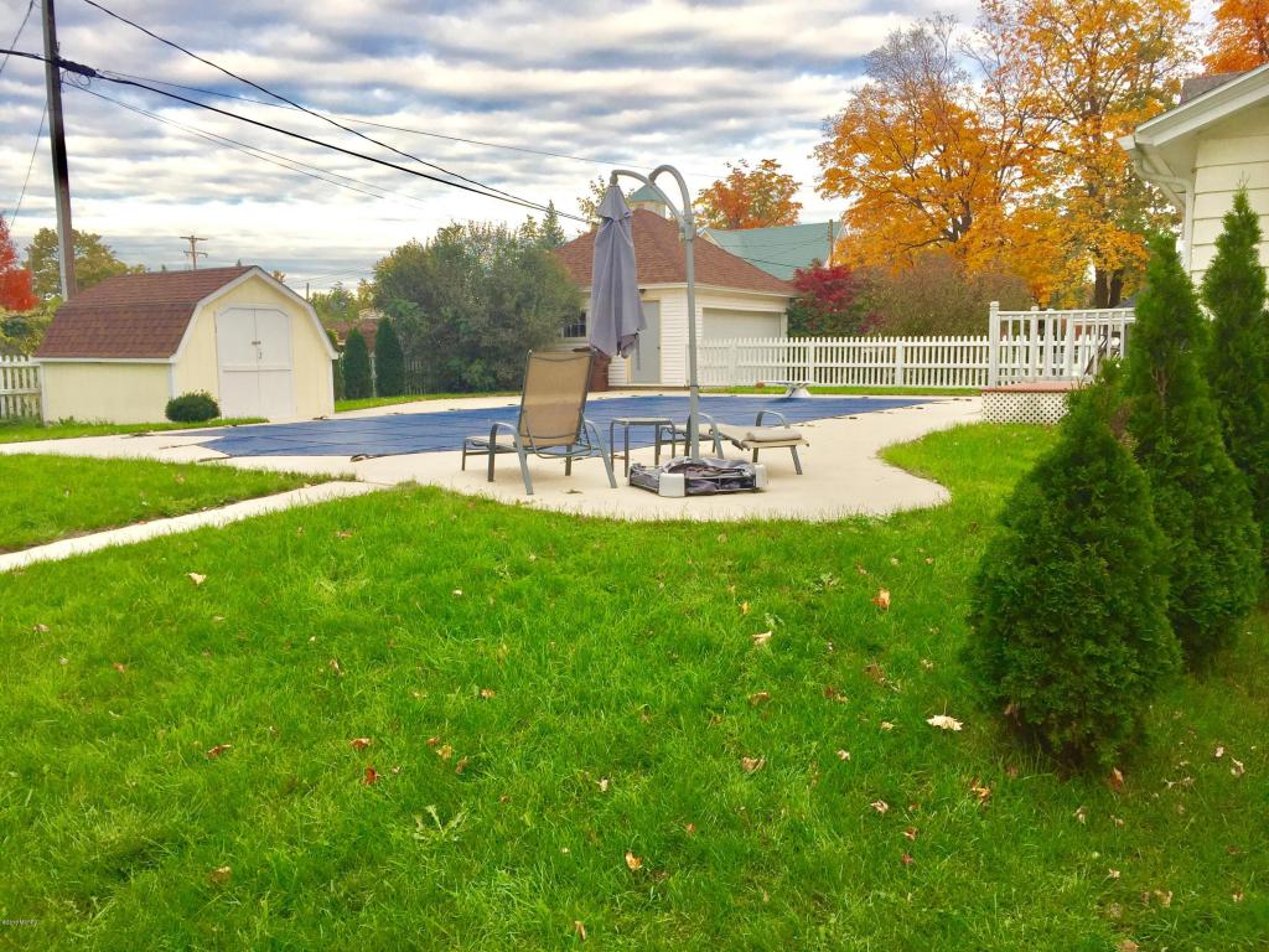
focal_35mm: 29
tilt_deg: -6.2
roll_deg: +0.5
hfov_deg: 61.7
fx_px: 1063
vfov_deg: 48.2
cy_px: 476
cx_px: 634
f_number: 2.2
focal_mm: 4.15
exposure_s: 1/148
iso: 32
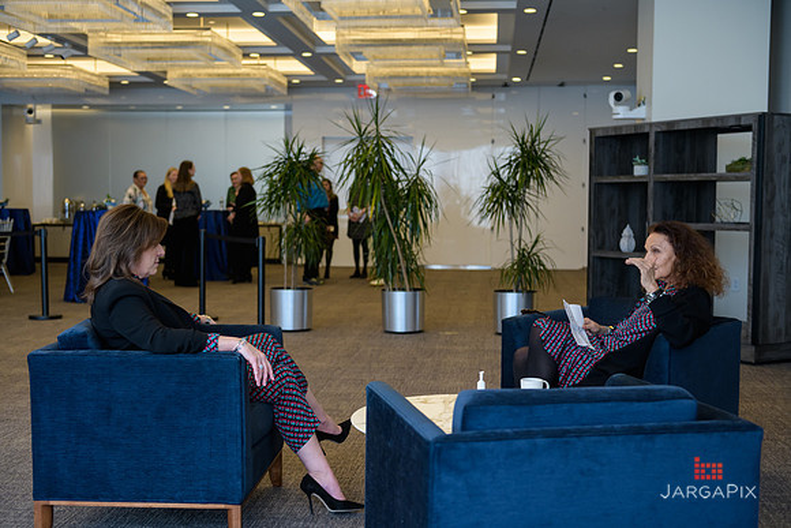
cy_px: 264
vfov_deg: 29.9
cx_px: 396
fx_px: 989
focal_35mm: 45
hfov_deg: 43.6
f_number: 3.2
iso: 800
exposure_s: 1/250
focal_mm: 45
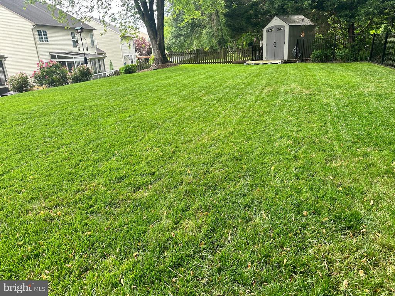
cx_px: 198
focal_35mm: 24
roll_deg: +2.9
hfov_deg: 71.6
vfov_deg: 56.8
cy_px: 148
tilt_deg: -19.1
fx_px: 274
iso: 64
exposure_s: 1/151
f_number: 1.78
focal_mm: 6.86
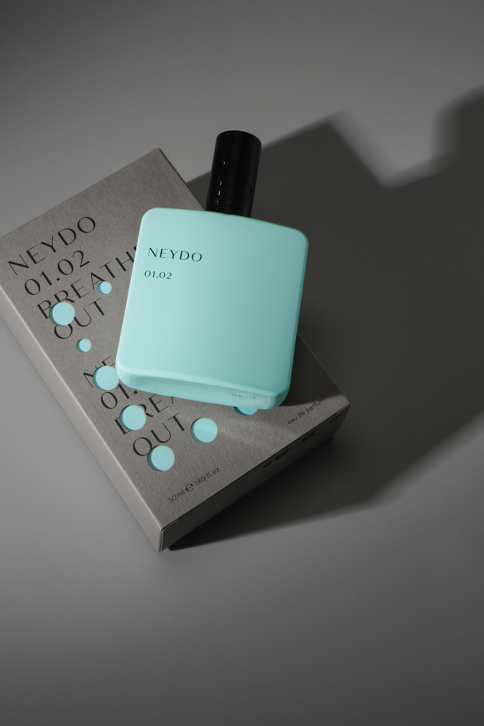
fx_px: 1129
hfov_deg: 24.1
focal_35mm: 56
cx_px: 190
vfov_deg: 35.5
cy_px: 289
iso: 320
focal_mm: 30.2
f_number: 18
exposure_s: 1/125
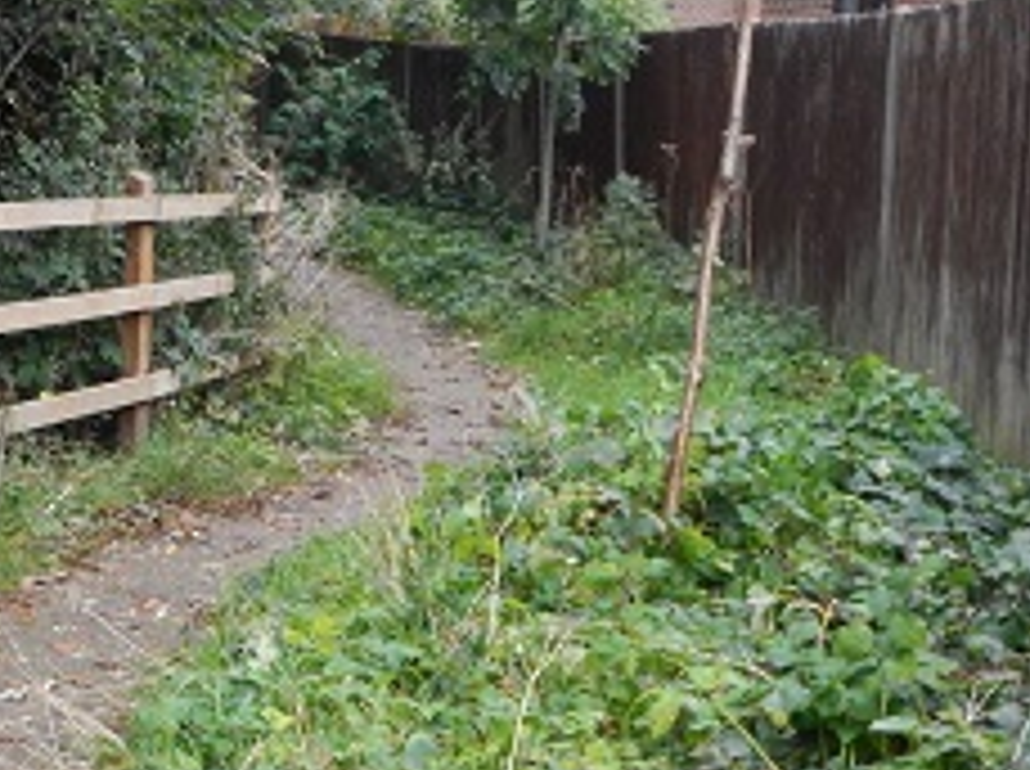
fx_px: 2288
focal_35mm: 77
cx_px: 432
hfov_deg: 25.3
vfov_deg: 19.1
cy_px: 293
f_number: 4.3
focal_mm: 7.8
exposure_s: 1/250
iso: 800
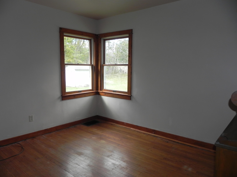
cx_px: 118
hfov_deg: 67.3
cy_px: 88
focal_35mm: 26
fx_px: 178
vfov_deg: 53.1
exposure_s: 1/59
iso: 160
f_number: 2.8
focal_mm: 4.6
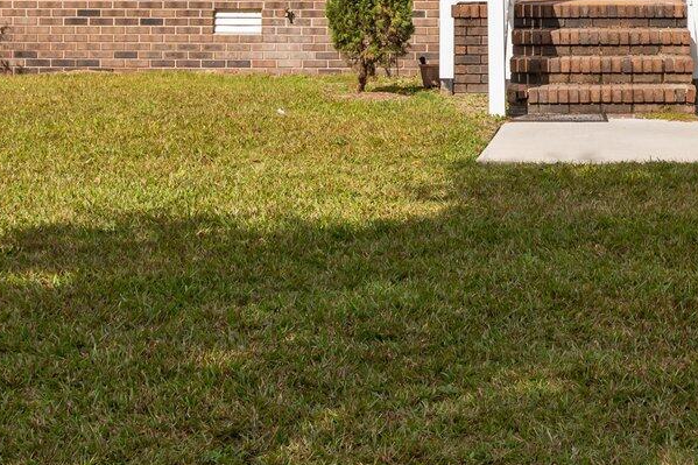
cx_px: 598
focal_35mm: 82
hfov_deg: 24.2
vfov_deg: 15.7
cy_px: -167
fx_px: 1589
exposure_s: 1/800
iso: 250
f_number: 8
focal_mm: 24
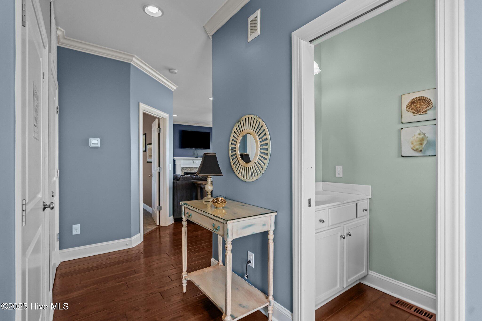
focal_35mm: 17
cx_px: 241
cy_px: 160
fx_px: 228
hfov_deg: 93.3
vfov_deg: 70.4
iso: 1000
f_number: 4.5
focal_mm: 17
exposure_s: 1/100
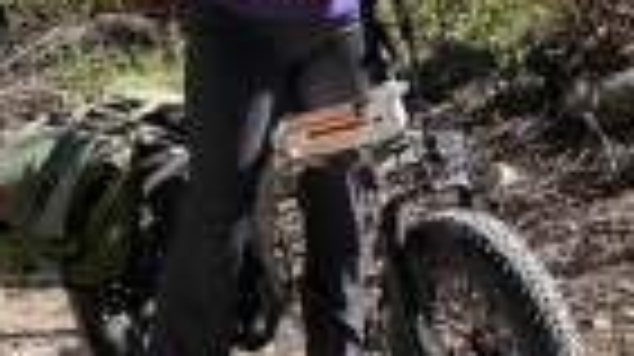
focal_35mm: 147
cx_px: 126
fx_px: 2469
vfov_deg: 8.2
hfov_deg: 14.5
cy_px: 9
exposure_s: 1/648
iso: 20
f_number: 2
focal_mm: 6
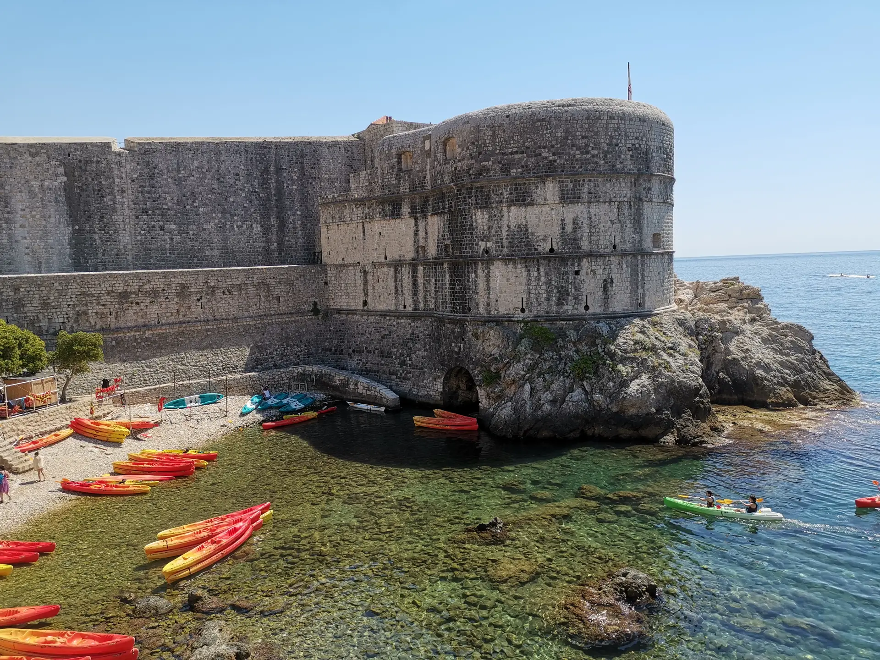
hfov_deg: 65.3
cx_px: 440
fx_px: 686
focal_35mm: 27
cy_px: 330
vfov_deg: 51.4
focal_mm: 5.58
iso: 50
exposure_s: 1/2415
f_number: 1.8
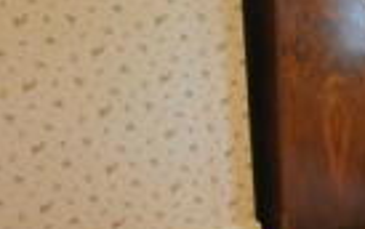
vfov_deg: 17.8
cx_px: 569
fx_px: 727
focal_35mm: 73
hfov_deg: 22.4
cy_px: 169
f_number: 4
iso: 400
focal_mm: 10
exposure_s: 1/8
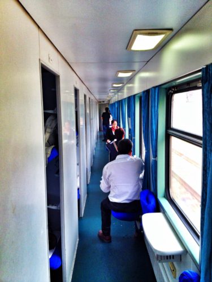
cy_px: 141
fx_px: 286
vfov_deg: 52.6
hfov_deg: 40.7
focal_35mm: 35
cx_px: 106
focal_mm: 4.28
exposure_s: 1/120
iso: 80
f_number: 2.4
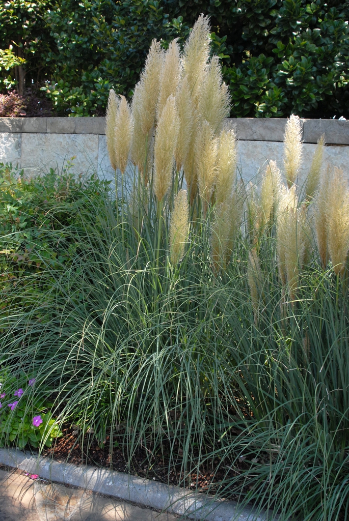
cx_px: 174
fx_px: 609
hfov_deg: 32.0
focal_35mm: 42
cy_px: 260
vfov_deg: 46.4
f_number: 7.1
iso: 400
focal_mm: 28
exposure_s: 1/200
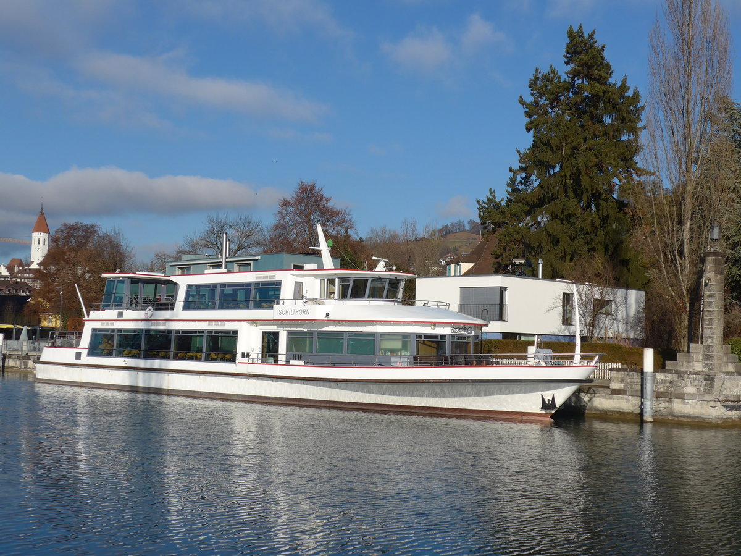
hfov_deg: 36.8
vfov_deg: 28.0
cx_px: 370
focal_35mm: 52
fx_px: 1113
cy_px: 278
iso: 80
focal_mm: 10.7
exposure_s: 1/2000
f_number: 3.3
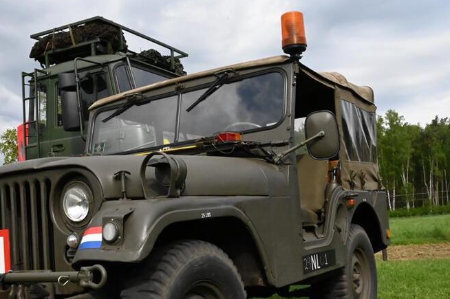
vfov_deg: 28.3
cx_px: 219
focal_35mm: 47
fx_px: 587
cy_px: 211
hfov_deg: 41.9
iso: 12800
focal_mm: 31
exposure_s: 1/2500
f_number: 22
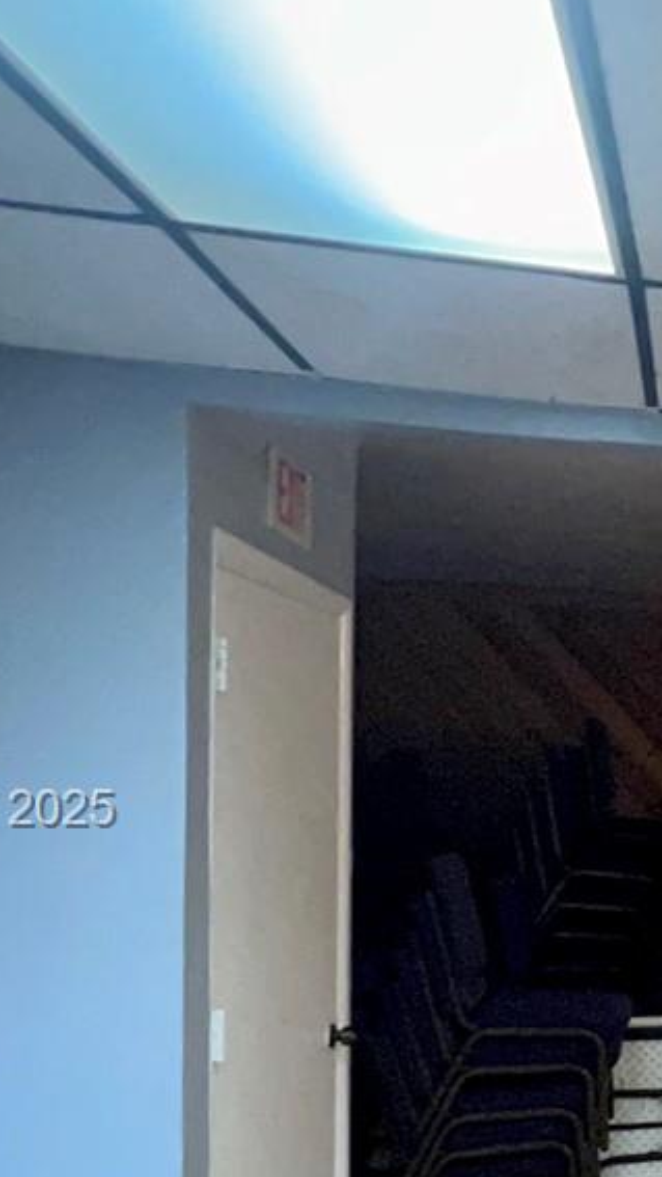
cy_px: 812
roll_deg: -2.9
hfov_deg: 21.6
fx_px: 1248
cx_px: 1129
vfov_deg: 49.3
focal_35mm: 40
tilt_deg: -1.1
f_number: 1.8
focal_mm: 1.57
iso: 400
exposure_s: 1/60
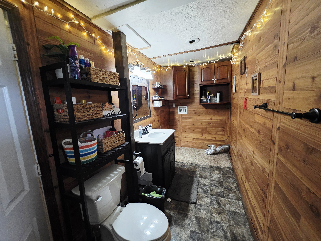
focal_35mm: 13
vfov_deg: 89.9
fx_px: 121
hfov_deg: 106.2
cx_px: 160
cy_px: 120
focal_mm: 2.2
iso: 800
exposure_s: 1/60.2
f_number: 1.9
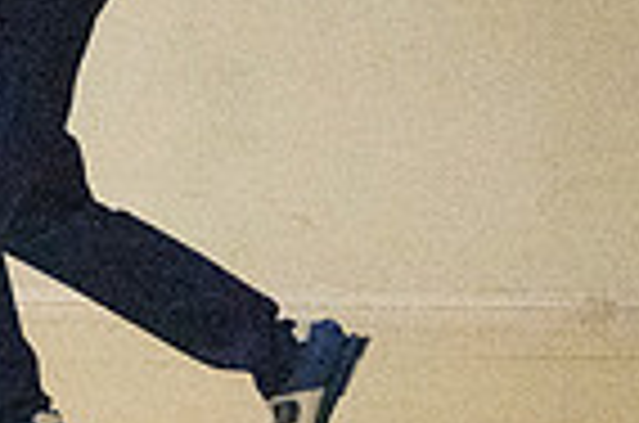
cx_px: -212
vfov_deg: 2.9
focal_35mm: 479
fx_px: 8483
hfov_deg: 4.3
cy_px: 126
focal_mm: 78
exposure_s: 1/1250
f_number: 4.5
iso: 10000
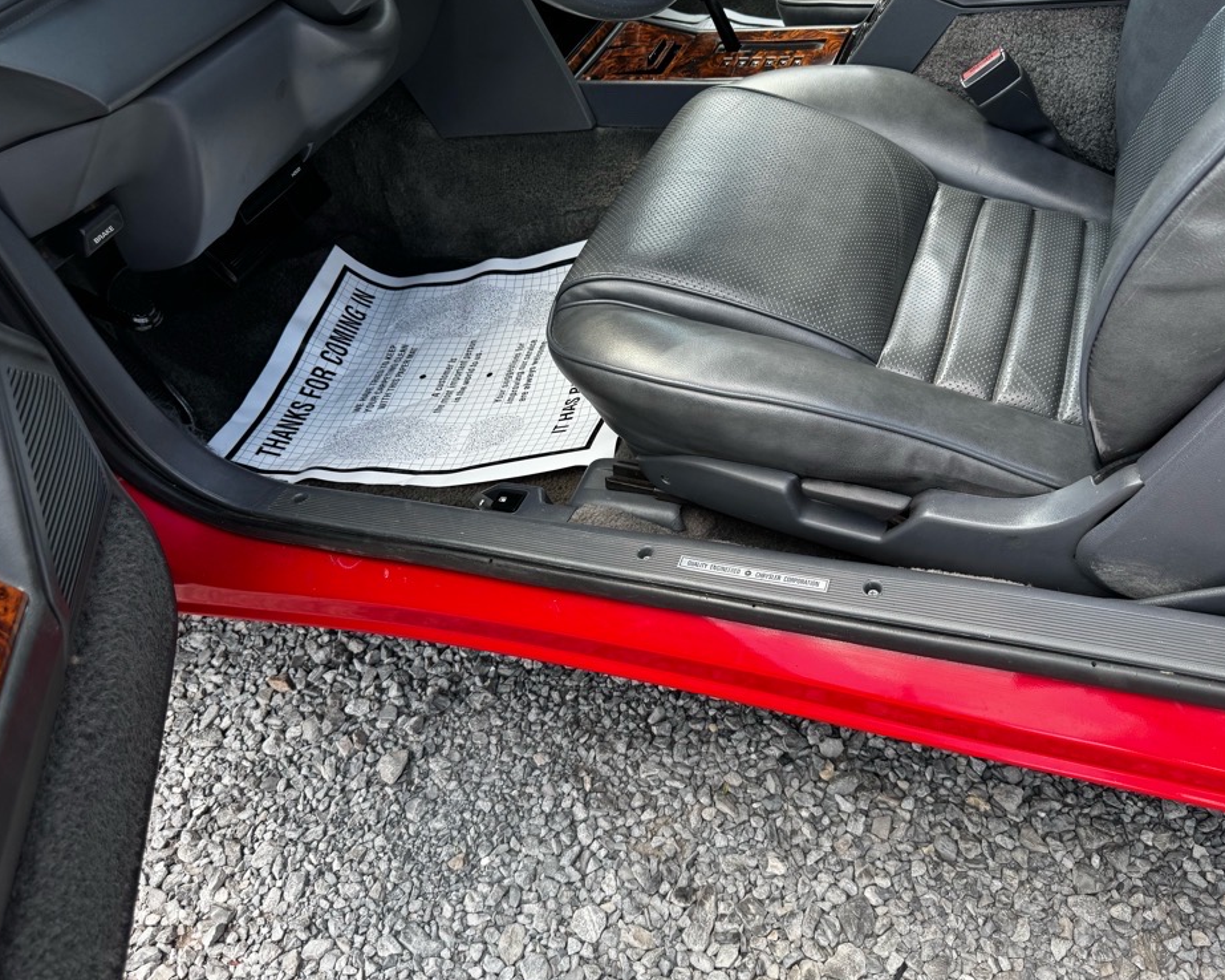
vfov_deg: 54.9
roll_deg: +10.3
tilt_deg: -44.6
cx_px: 670
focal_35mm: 26
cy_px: 502
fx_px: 942
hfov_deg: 65.9
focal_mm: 6.76
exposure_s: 1/338
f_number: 1.78
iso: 80
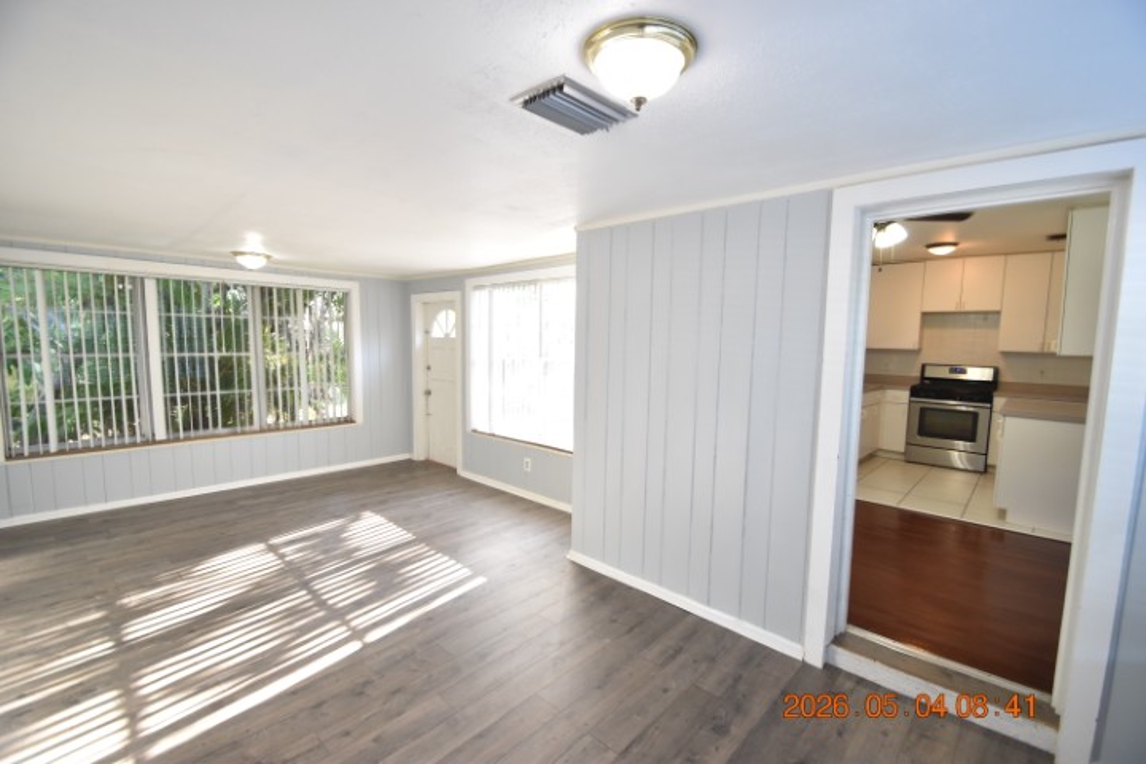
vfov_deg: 77.3
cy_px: 382
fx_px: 477
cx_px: 573
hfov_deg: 100.4
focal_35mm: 15
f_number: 3.5
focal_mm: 10
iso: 800
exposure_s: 1/60
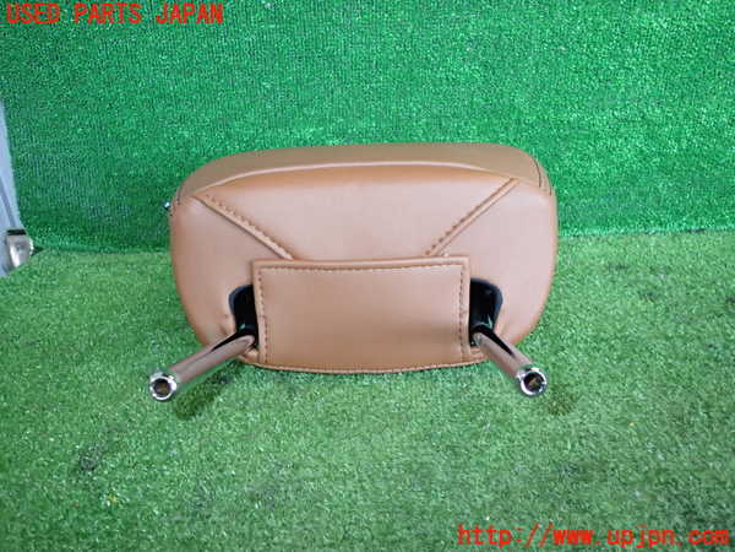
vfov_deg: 54.9
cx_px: 368
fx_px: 531
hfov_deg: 69.4
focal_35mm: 25
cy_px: 276
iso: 400
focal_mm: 4.5
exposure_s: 1/100
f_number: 2
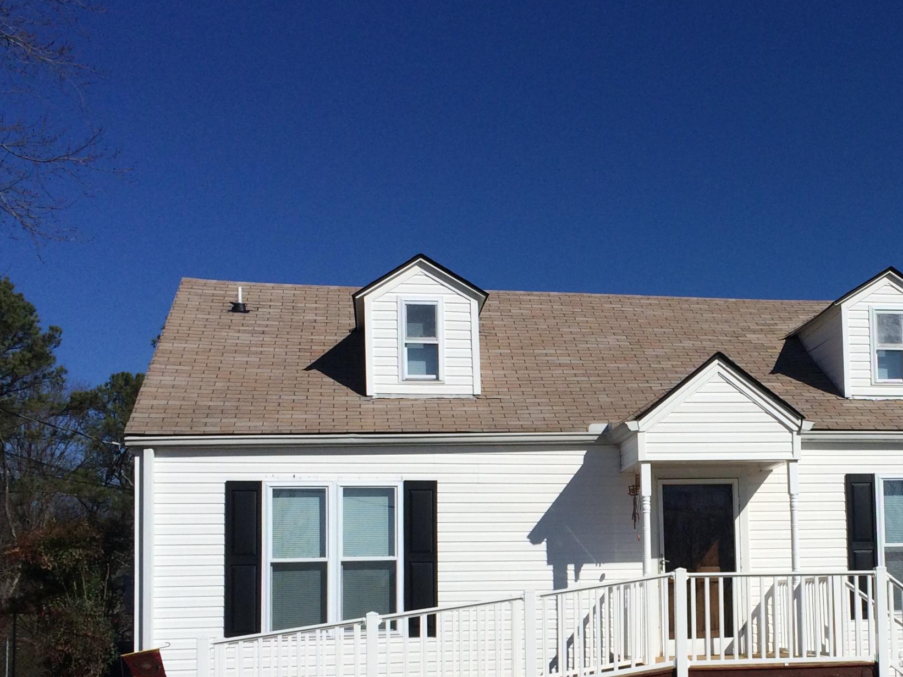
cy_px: 536
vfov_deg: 27.0
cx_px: 713
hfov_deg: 35.1
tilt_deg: +2.9
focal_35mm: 53
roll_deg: +1.9
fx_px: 1382
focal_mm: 4.15
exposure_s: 1/6849
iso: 40
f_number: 2.2
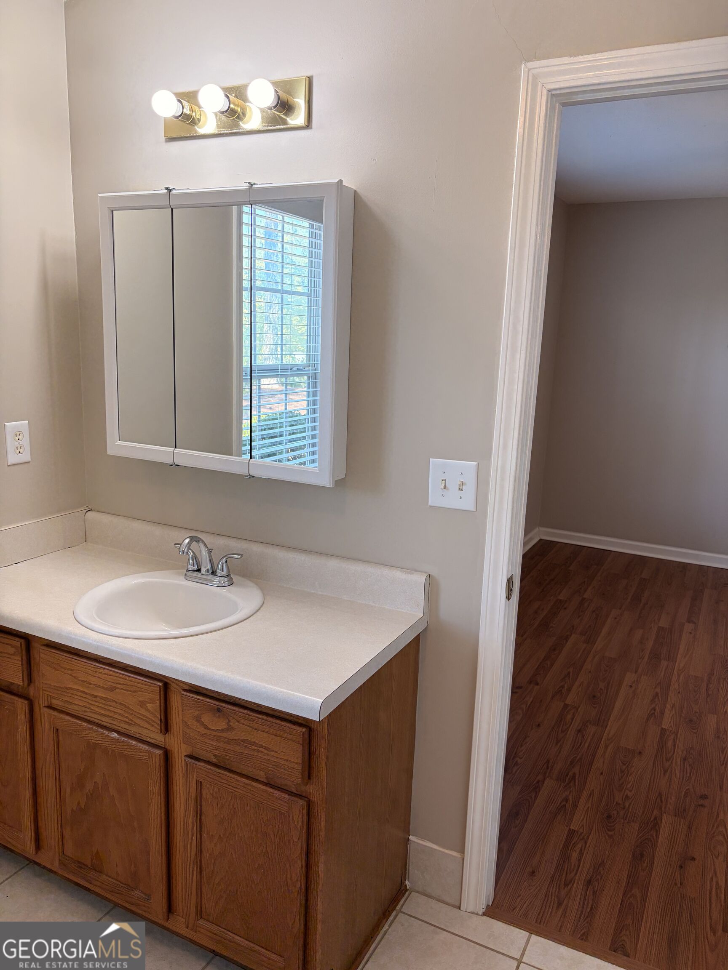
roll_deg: -2.3
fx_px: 729
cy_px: 485
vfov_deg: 67.3
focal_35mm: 26
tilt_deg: -11.9
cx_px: 364
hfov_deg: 53.1
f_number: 1.6
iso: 80
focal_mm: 5.96
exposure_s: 1/120
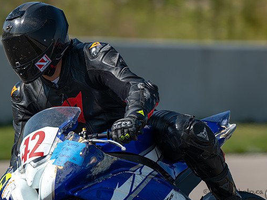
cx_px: 155
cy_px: 84
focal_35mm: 639
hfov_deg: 3.1
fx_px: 4929
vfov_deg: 2.3
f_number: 6.3
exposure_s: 1/1250
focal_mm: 500
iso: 220
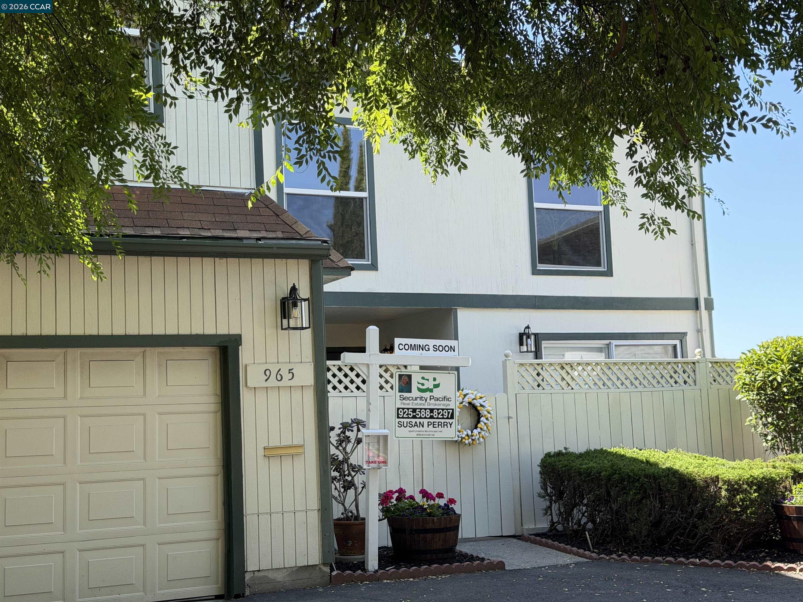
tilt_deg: +6.4
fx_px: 1113
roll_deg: +2.0
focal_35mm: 48
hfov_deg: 39.7
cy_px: 301
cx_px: 402
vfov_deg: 30.3
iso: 100
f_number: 1.78
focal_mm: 6.76
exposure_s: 1/1264
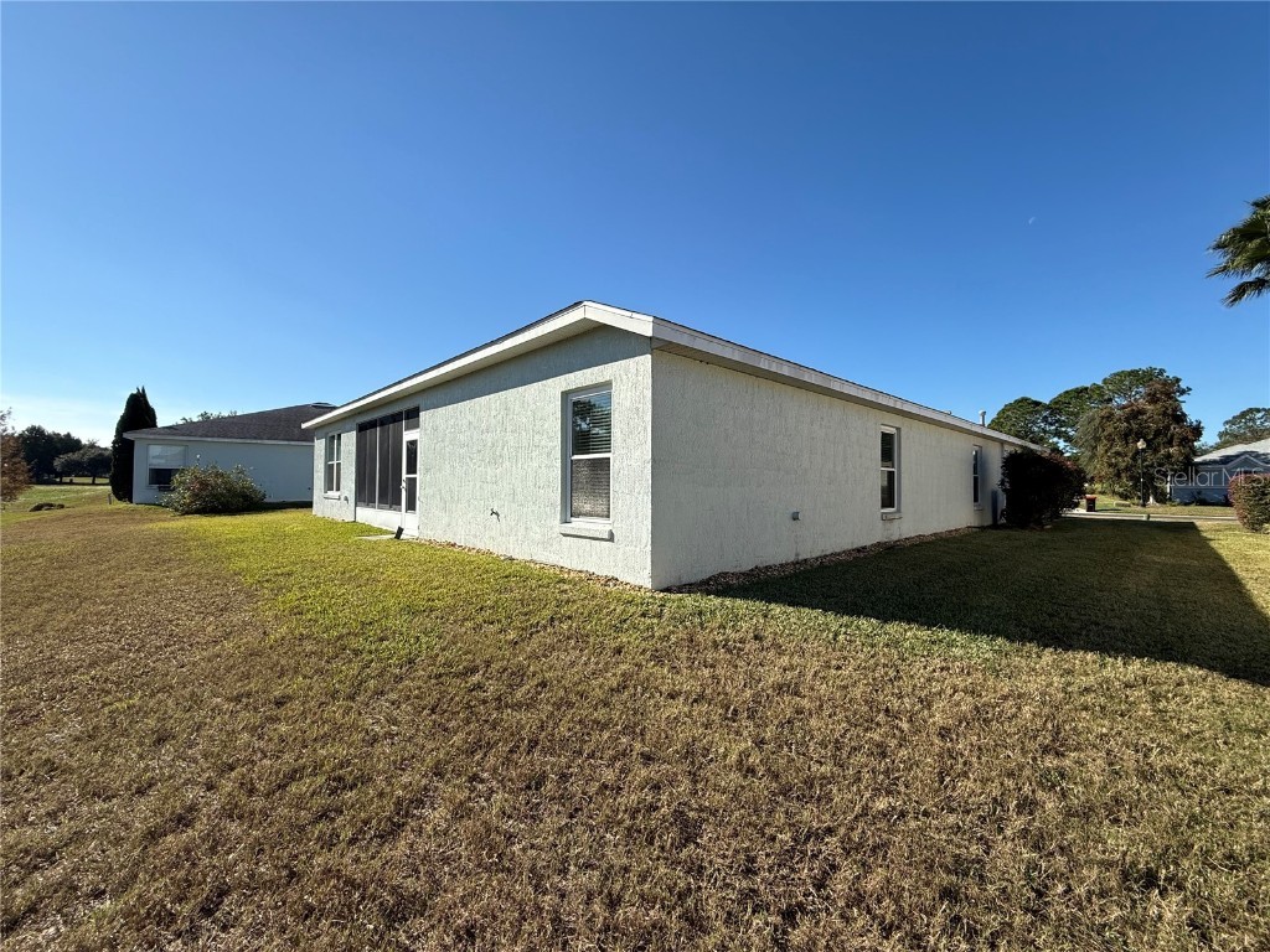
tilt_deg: +1.5
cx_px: 635
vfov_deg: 85.7
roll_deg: -0.4
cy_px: 476
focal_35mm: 14
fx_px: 514
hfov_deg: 102.1
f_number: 2.2
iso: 50
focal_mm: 2.22
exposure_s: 1/2410
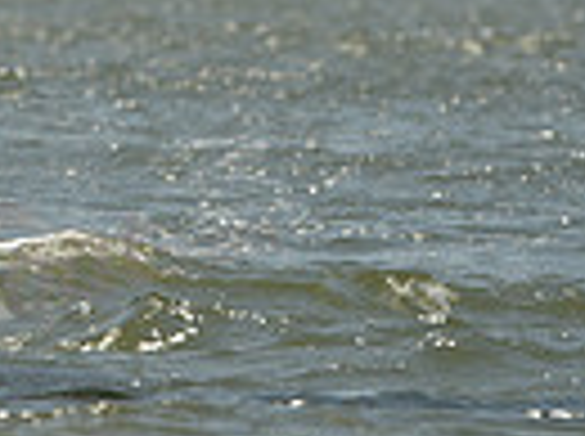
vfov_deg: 0.9
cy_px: -330
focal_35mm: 1717
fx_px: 28963
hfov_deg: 1.2
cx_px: -585
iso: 280
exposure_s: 1/1600
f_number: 8
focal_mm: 400
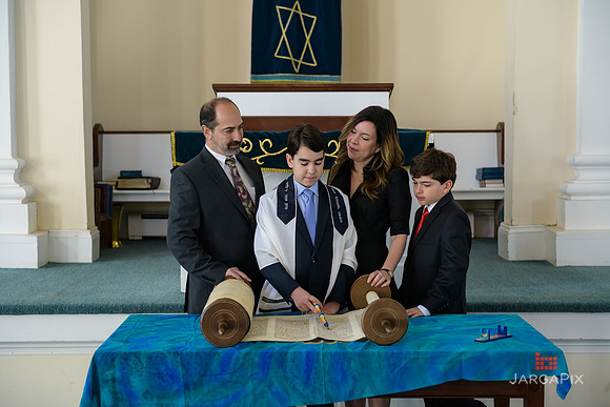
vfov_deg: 22.6
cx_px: 305
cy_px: 204
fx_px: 1017
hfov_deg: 33.4
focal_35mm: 60
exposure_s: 1/125
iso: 400
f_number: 3.2
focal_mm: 60
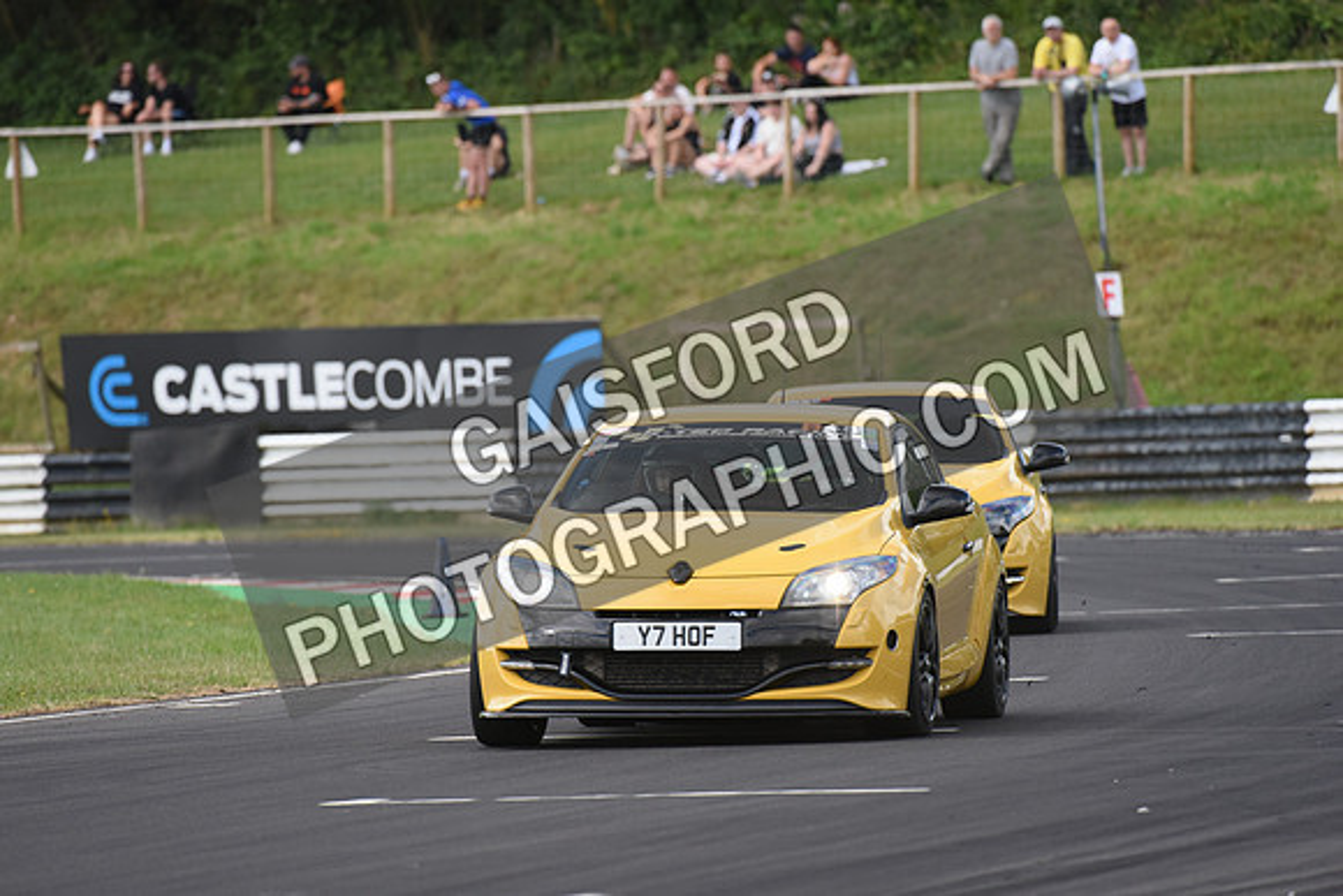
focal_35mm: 400
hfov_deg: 5.2
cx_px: 672
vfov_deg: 3.4
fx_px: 14925
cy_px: 448
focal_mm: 400
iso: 1600
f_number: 5.6
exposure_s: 1/1000
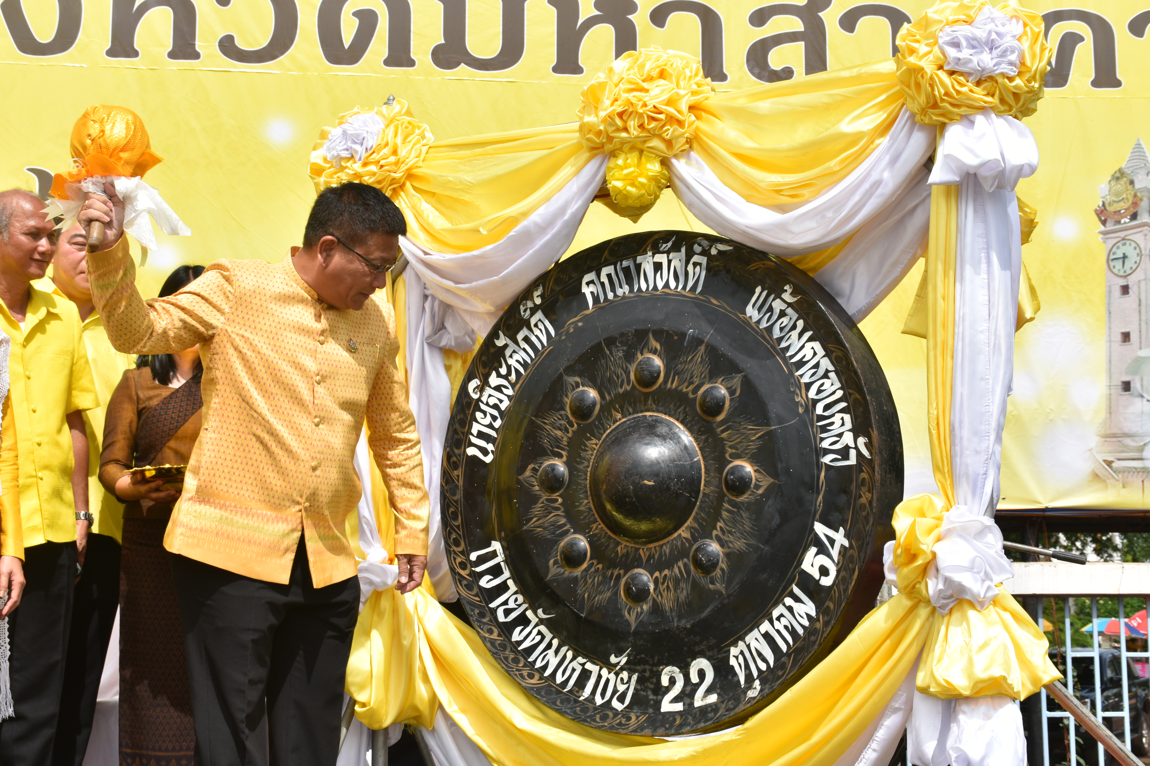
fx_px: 2012
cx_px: 575
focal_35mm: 63
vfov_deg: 21.6
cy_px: 383
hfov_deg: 31.9
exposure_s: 1/200
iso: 100
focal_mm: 42
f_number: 11
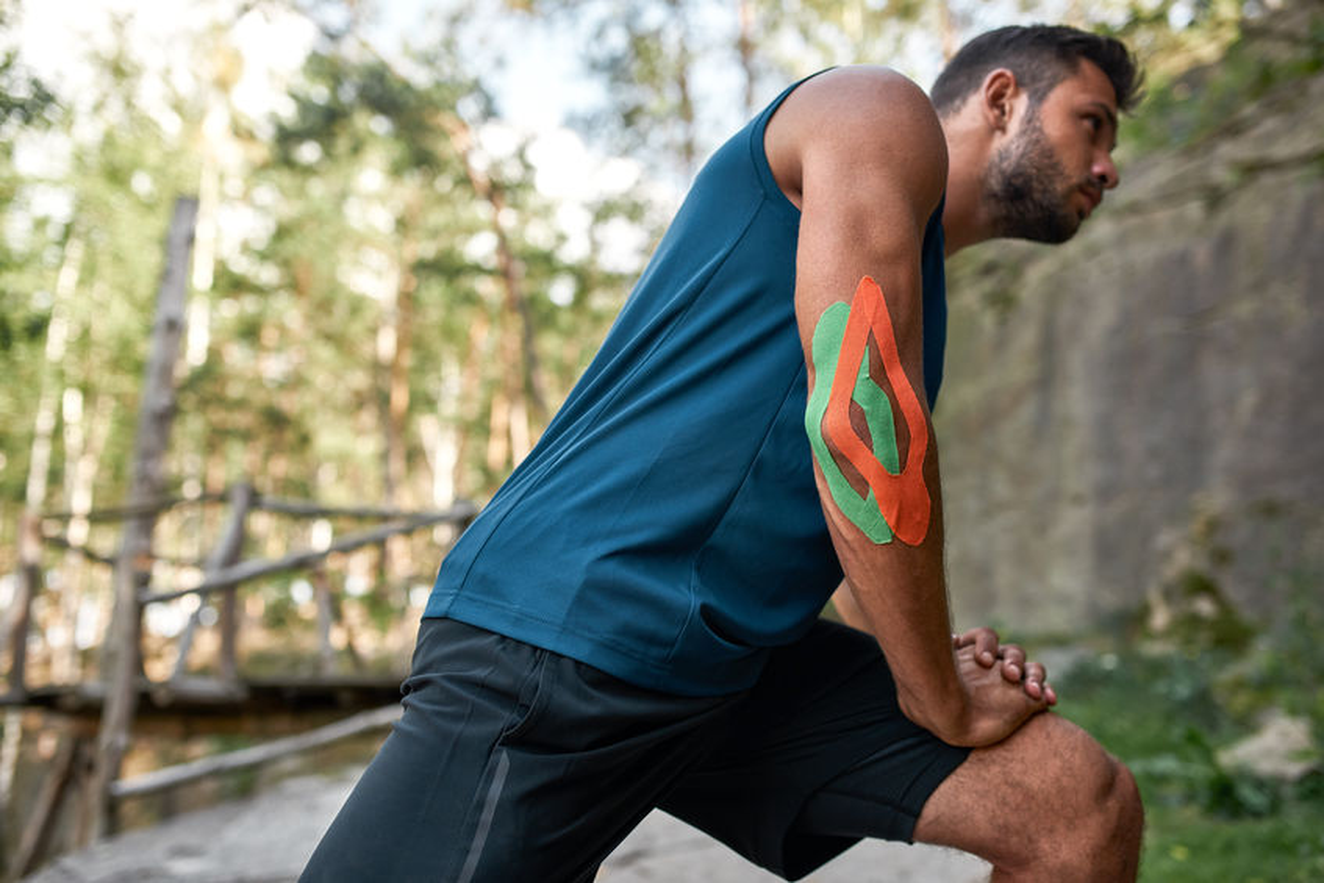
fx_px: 1287
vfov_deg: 37.9
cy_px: 442
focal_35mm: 35
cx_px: 662
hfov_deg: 54.4
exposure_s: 1/1000
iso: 250
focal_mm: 35
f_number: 2.5
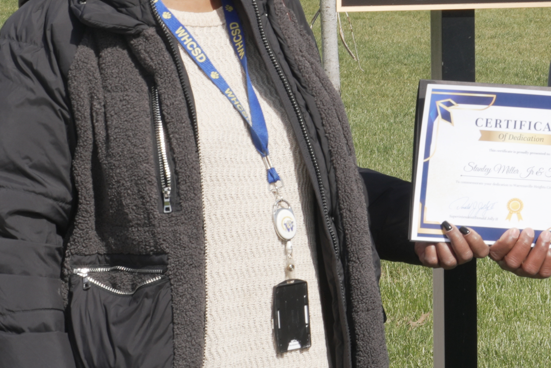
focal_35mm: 186
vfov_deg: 7.3
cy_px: -79
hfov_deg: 11.0
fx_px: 2848
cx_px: 534
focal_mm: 74
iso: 200
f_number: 22
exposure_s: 1/80
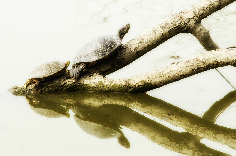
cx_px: 118
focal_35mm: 278
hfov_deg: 7.4
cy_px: 78
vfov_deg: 4.9
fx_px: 1816
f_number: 8
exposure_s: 1/1600
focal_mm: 185
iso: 800
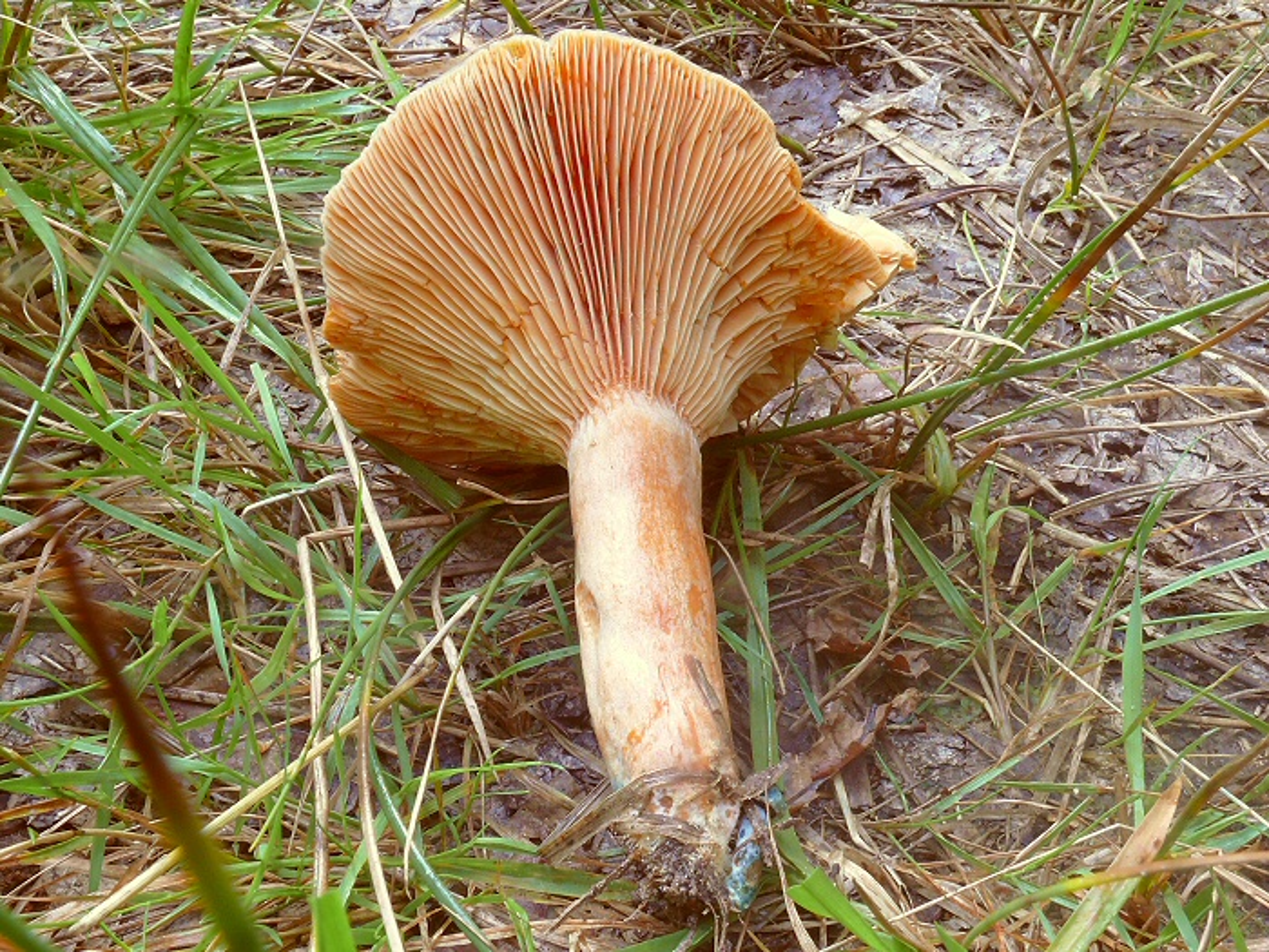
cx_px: 634
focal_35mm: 35
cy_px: 476
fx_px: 1283
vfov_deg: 40.7
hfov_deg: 52.6
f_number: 11
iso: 100
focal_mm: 7.4
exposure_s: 1/2.5
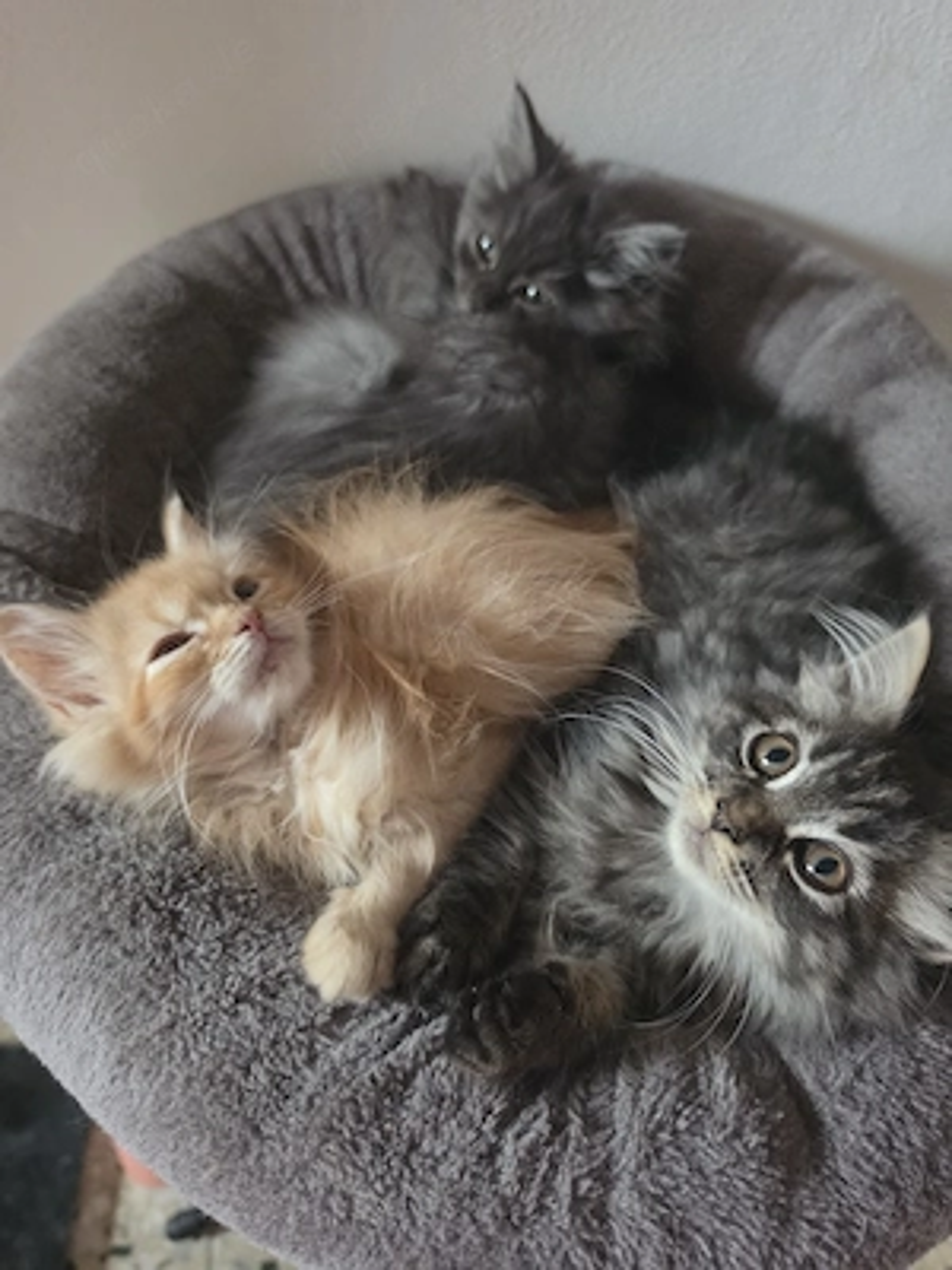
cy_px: 635
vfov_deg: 73.9
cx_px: 476
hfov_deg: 58.9
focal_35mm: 23
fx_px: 843
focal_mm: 6.5
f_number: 1.4
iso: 1250
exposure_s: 1/50.3
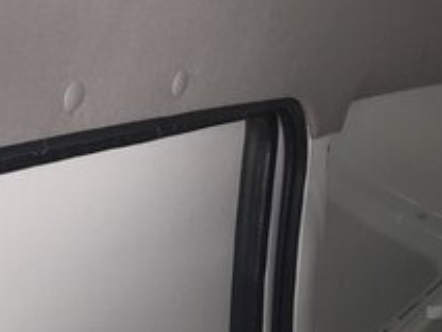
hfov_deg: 19.3
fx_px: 1150
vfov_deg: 16.1
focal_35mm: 90
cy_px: 337
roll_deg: +3.2
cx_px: 639
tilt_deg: -14.6
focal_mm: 4.15
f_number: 2.2
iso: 40
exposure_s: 1/50
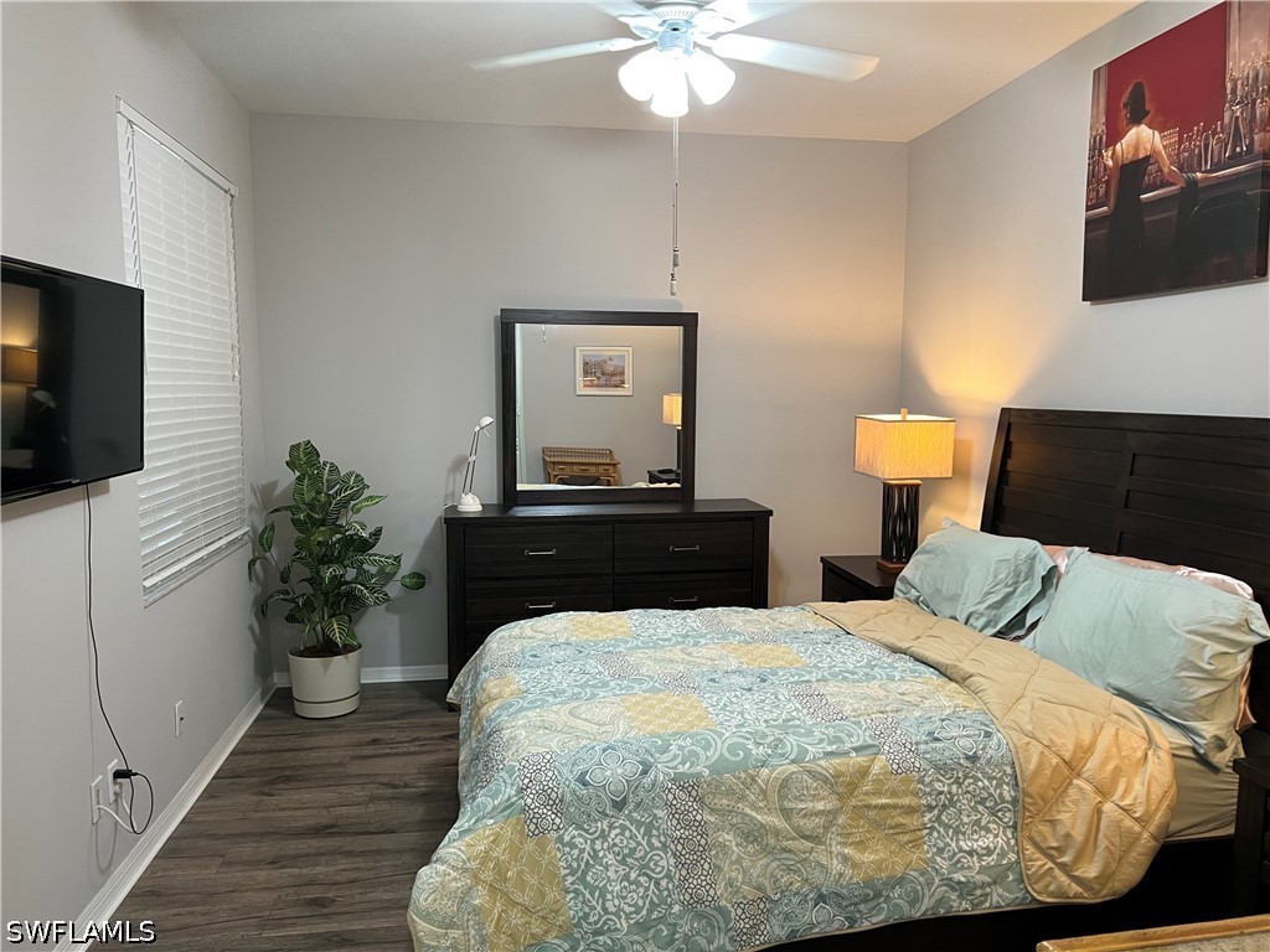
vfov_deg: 53.1
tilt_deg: -5.2
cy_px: 476
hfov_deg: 67.3
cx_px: 635
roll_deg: -0.1
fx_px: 954
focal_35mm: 26
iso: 200
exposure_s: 1/60
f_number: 1.5
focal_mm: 5.7
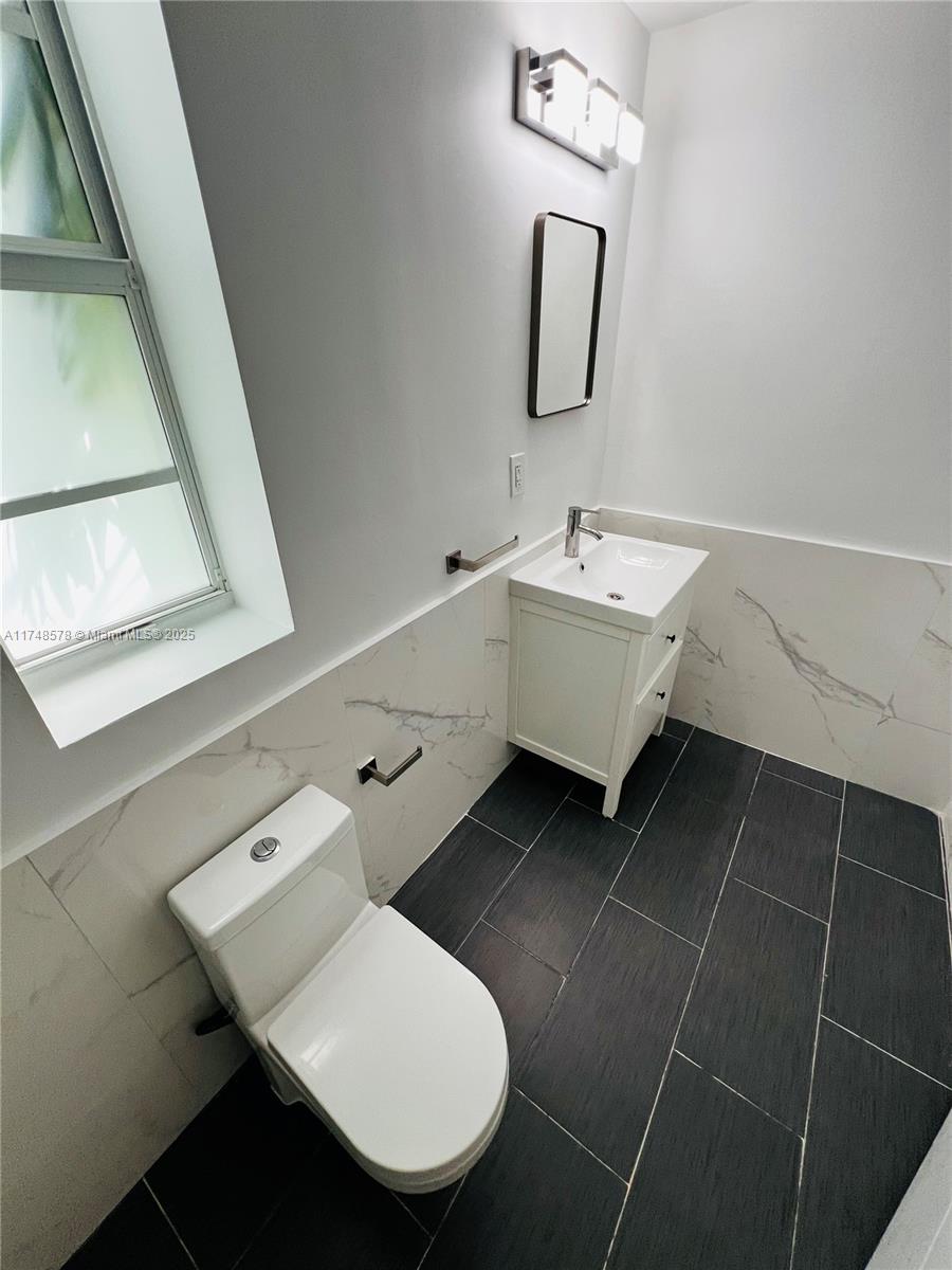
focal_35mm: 13
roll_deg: +0.6
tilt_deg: -28.6
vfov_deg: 106.2
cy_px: 635
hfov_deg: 89.9
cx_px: 476
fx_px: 477
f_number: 1.8
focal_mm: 1.57
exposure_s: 1/120
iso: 125
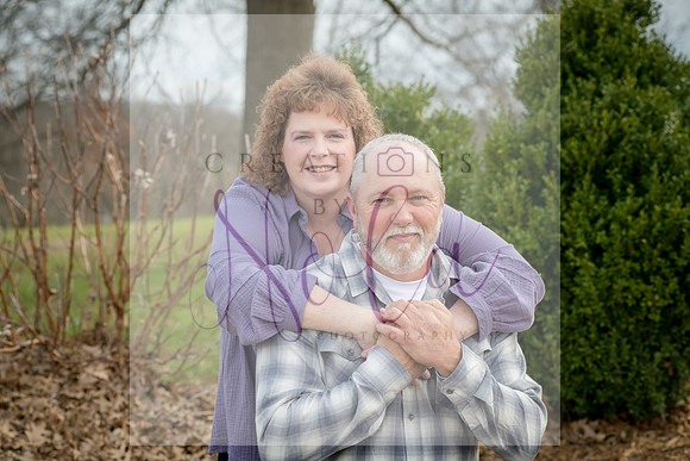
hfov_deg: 22.1
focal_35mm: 92
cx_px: 345
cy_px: 230
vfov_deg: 14.9
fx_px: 1764
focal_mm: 92
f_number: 6.3
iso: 400
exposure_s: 1/500
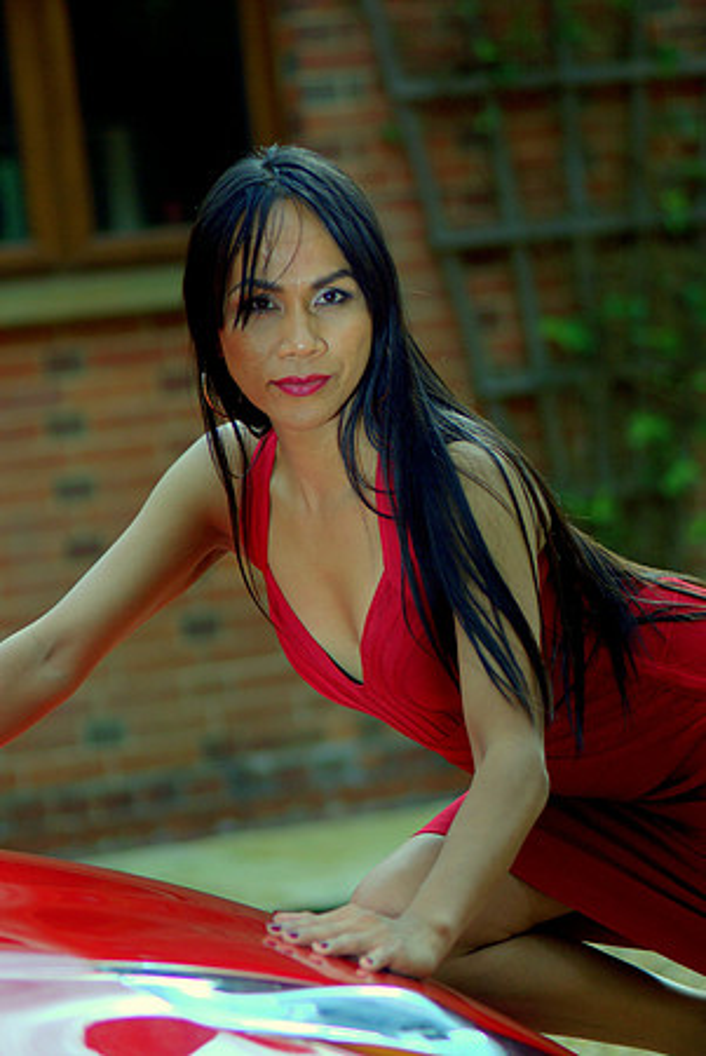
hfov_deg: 9.2
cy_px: 528
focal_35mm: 150
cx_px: 353
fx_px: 4402
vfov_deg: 13.7
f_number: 2.8
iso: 100
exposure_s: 1/2000
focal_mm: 100
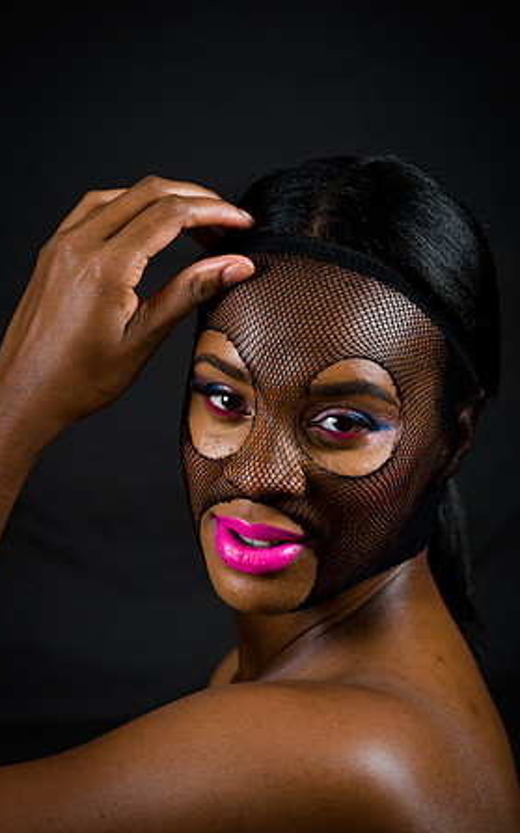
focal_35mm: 205
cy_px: 417
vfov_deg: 10.2
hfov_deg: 6.4
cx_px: 262
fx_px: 4653
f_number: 5.6
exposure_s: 1/125
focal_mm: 200
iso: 200
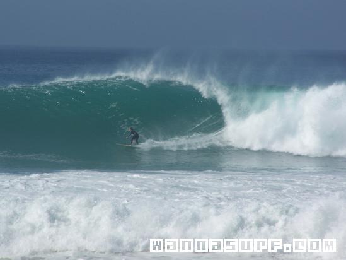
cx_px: 173
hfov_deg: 5.2
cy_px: 130
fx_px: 3799
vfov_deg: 3.9
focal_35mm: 380
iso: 80
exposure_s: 1/750
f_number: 7.1
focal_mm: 63
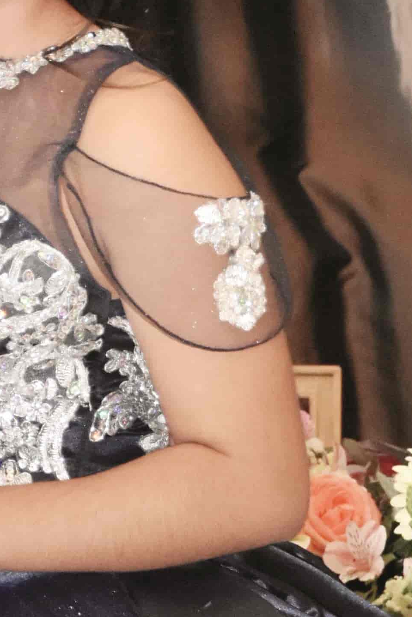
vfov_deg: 5.3
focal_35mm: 388
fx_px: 6659
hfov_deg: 3.5
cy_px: 226
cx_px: -372
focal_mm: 62
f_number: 5.6
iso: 1600
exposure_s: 1/60
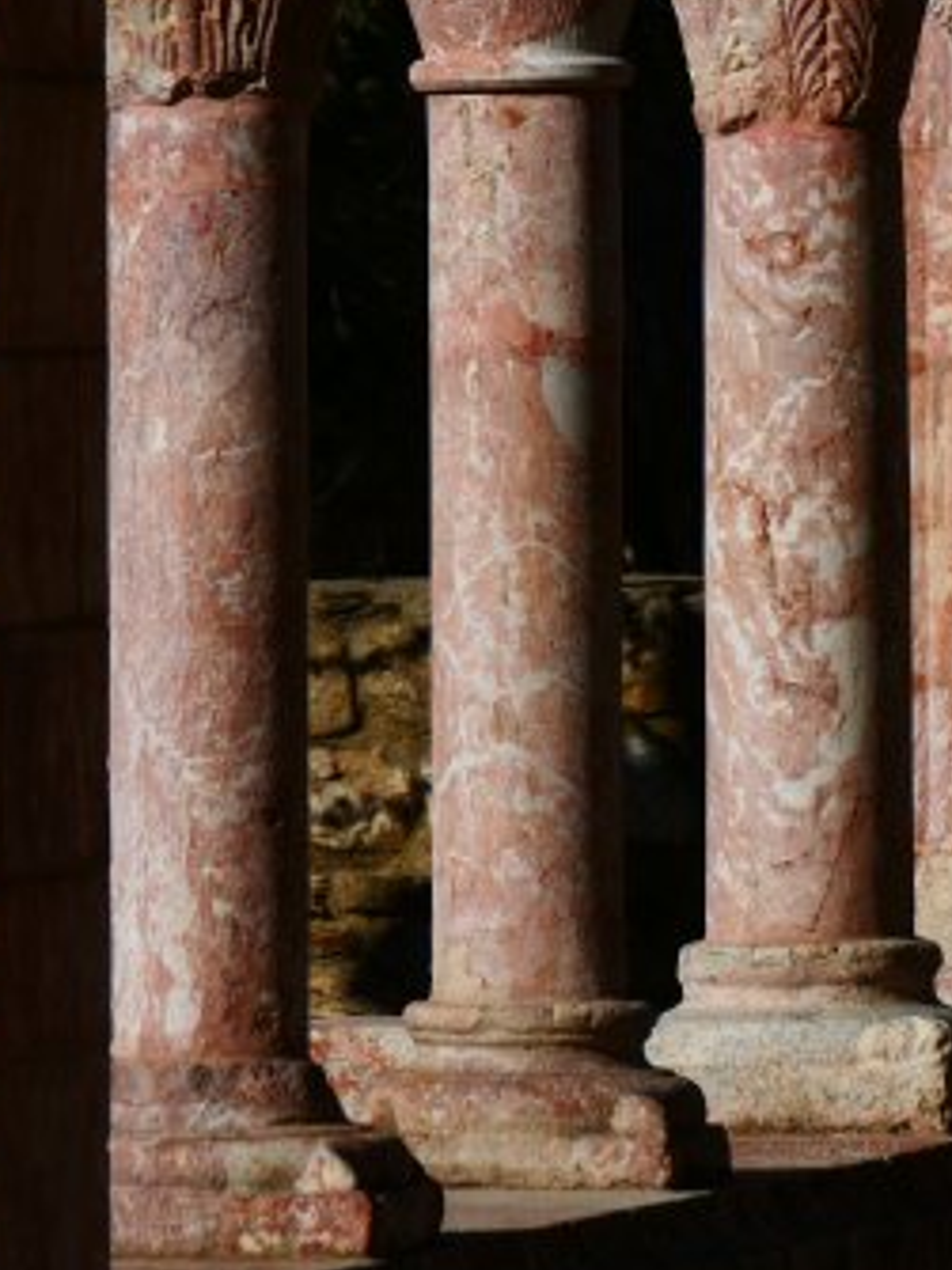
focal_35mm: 608
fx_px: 22309
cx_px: 599
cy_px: 258
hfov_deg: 2.4
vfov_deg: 3.3
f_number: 8
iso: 125
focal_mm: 126.36
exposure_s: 1/1600
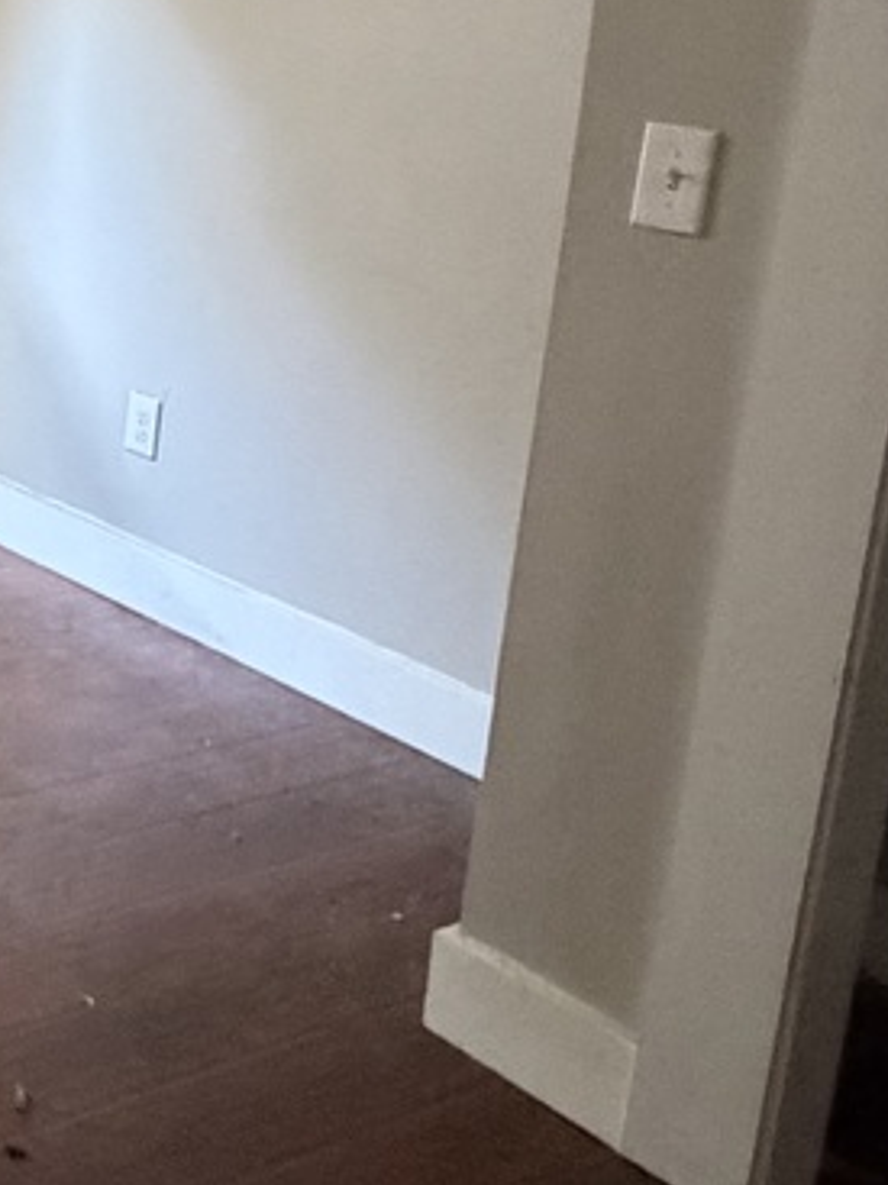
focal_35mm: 55
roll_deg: -3.1
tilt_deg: -10.7
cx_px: -523
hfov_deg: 21.3
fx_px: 1882
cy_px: 210
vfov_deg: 33.8
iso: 1250
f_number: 2.2
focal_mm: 2.22
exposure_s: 1/60
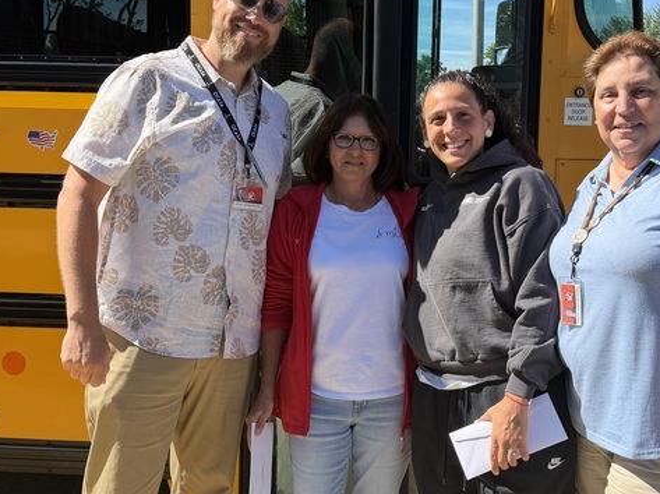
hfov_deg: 36.8
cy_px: 215
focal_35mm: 52
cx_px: 370
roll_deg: -0.1
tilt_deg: -4.4
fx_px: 991
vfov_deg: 28.0
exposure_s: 1/2703
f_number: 1.78
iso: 80
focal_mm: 6.76
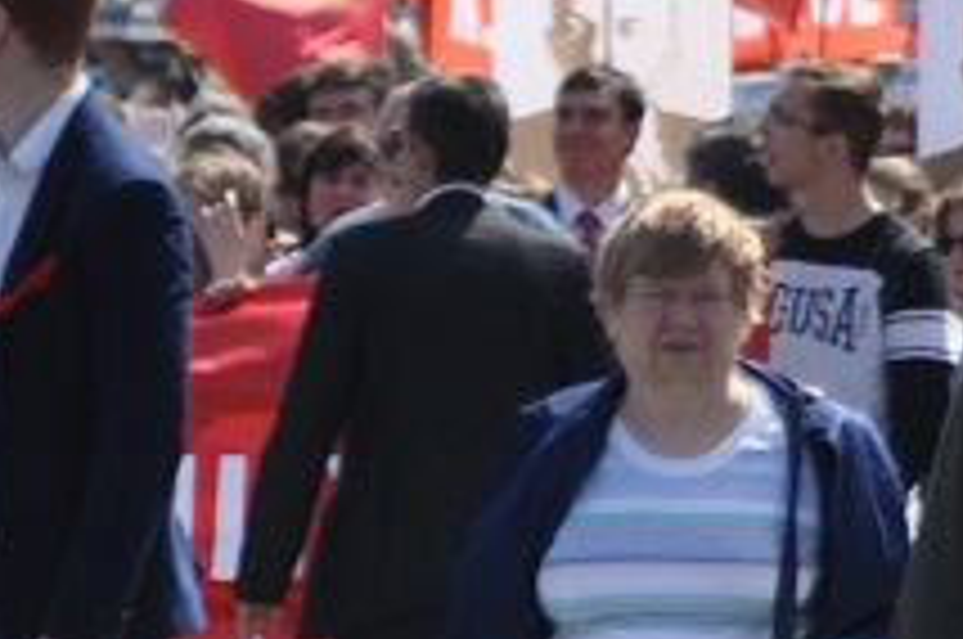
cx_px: 2513
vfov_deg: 1.0
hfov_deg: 1.5
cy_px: -358
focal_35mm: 1400
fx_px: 37394
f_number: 6.3
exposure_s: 1/640
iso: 200
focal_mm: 155
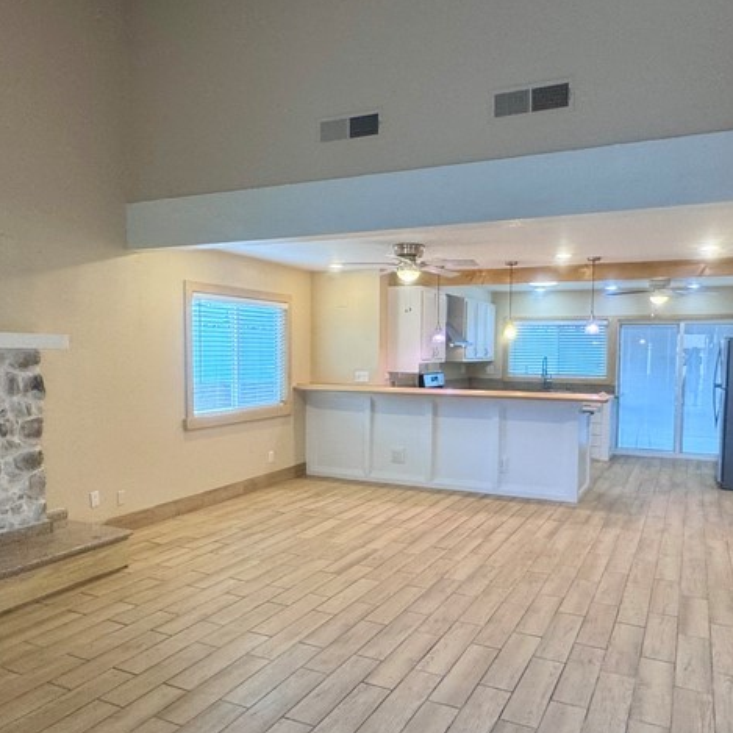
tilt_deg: -6.7
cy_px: 391
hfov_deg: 59.0
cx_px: 397
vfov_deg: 59.0
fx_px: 647
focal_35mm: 27
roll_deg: -1.2
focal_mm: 2.22
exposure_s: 1/120
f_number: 2.2
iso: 125
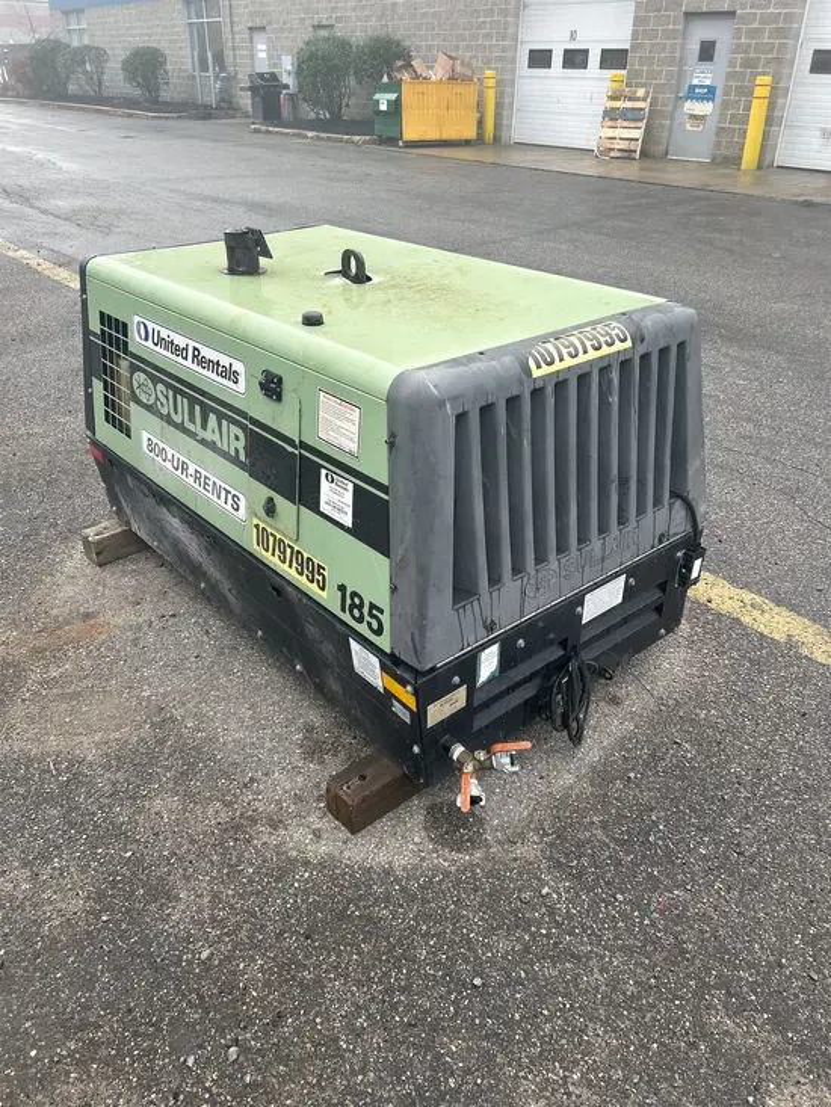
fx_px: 832
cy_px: 554
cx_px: 416
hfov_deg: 53.1
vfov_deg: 67.3
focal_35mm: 26
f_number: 1.5
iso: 50
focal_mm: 5.7
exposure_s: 1/314
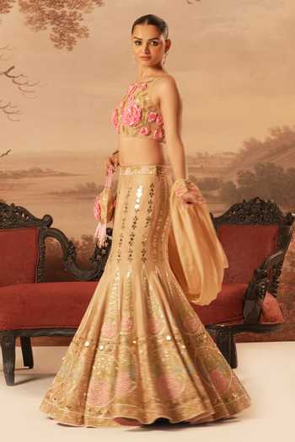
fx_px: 860
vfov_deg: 28.8
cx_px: 148
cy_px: 221
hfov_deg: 19.5
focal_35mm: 70
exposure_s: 1/125
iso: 1600
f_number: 4
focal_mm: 70
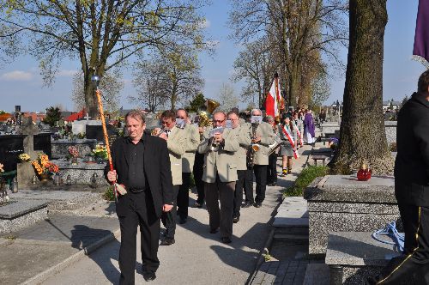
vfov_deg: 32.9
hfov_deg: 48.0
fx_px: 482
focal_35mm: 40
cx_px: 214
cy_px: 142
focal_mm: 27
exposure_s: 1/320
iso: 200
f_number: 9
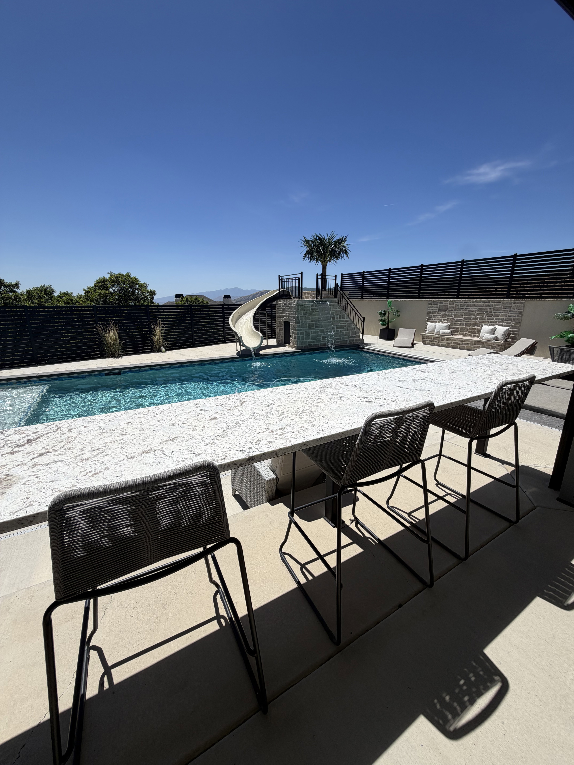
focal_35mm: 14
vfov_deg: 102.1
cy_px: 382
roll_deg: -0.1
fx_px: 310
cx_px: 287
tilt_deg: -14.8
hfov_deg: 85.7
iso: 20
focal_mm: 2.22
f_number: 2.2
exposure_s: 1/1497
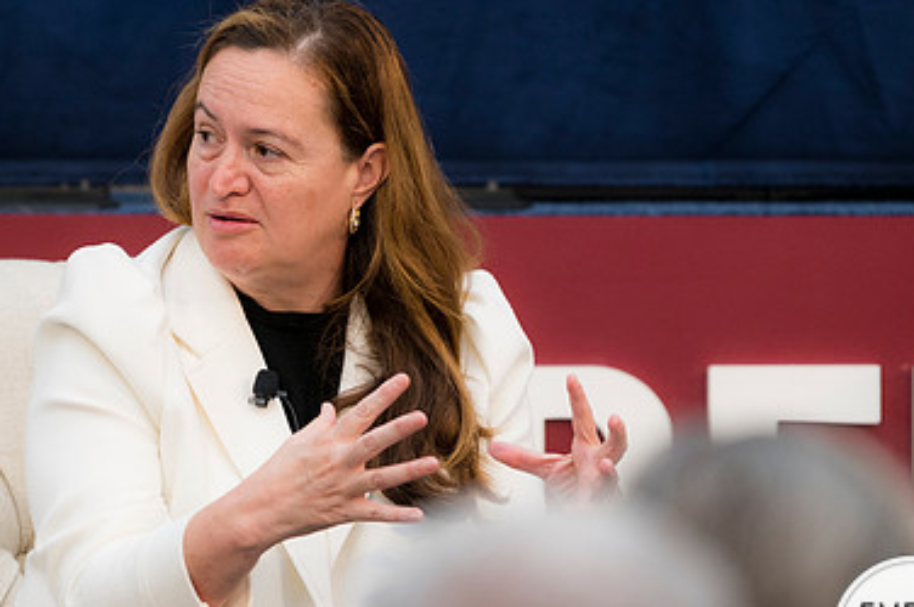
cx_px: 372
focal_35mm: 347
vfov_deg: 4.0
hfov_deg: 5.9
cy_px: 330
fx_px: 8802
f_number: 2.8
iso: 360
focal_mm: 150
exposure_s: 1/200
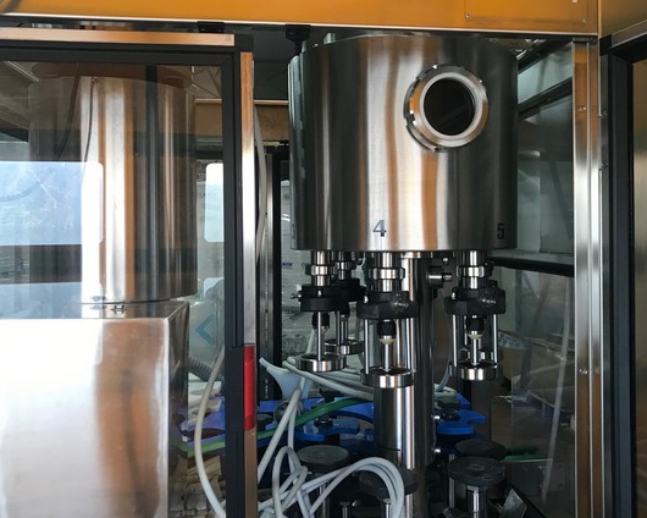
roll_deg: -1.6
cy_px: 238
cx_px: 355
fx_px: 632
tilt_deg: +3.3
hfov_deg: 54.1
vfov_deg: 44.5
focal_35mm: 33
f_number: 1.8
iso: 40
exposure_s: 1/17
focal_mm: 3.99
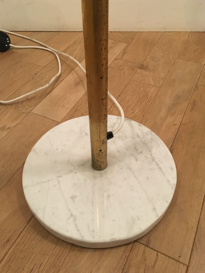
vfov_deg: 58.4
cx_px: 102
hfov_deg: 45.4
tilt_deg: -46.6
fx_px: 245
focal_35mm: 31
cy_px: 137
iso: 250
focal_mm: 4.15
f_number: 2.2
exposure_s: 1/17
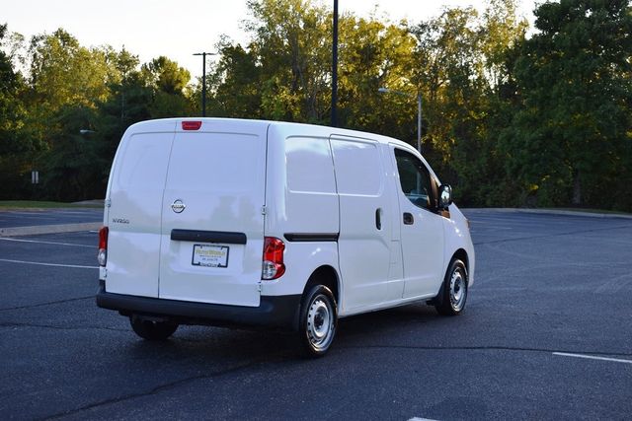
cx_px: 316
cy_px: 210
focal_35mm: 60
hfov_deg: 33.4
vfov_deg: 22.6
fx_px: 1054
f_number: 6.3
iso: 200
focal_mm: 40
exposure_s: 1/250
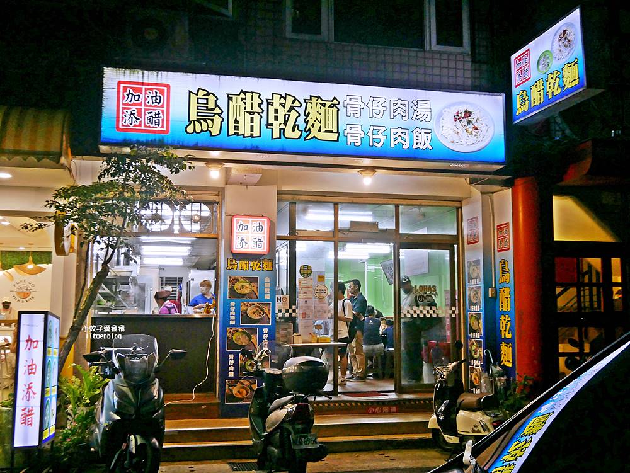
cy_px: 236
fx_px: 692
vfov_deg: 37.8
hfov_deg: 49.0
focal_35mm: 38
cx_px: 315
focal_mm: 19
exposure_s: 1/60
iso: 500
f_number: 4.4
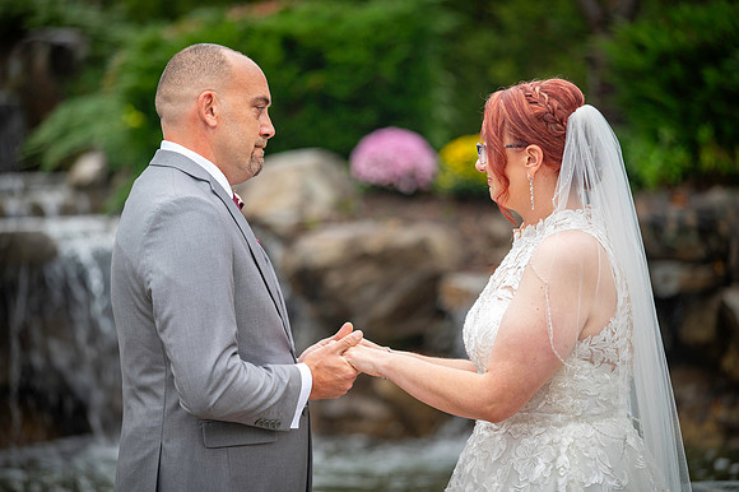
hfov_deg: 12.8
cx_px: 370
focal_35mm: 160
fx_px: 3282
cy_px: 246
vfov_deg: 8.6
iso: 100
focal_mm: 160
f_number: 2.8
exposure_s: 1/125
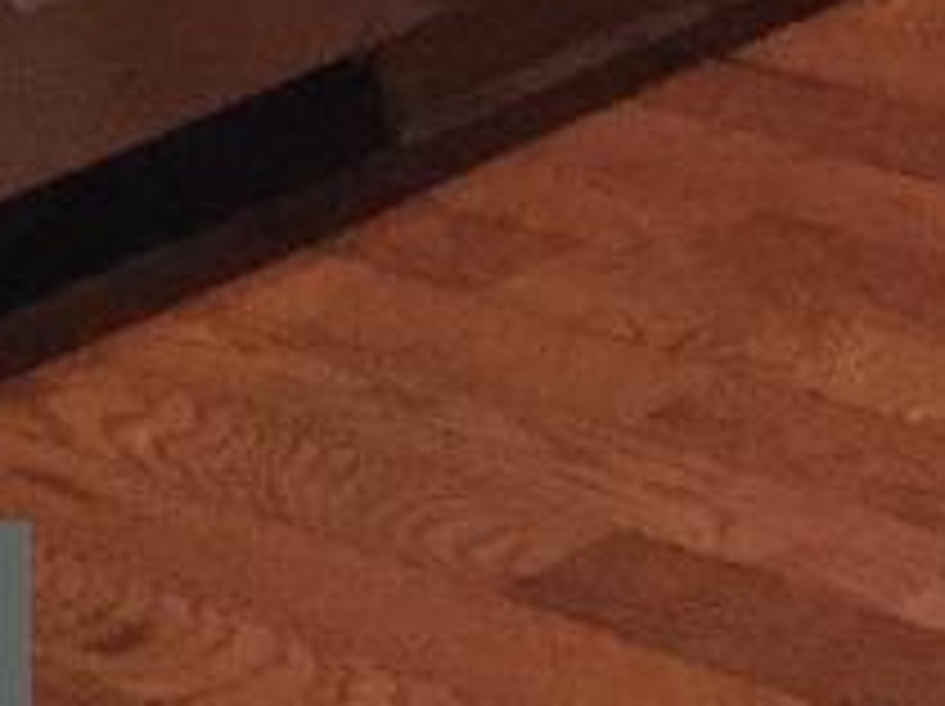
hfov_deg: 8.8
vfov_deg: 6.6
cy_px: -1650
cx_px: 2484
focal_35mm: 199
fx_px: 5426
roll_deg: +0.0
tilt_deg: -5.7
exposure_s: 1/15
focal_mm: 4.15
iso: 320
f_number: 2.2
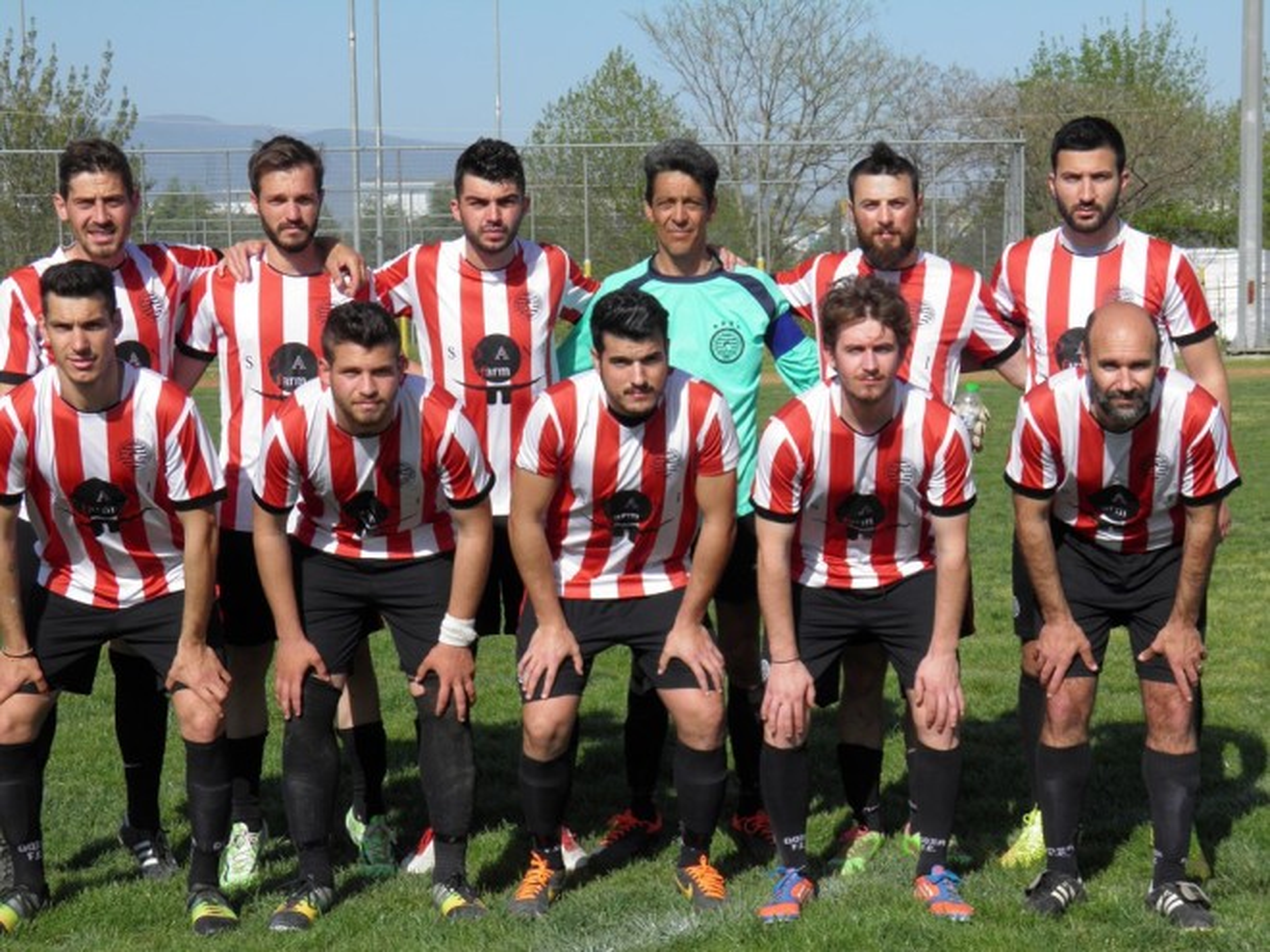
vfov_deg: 20.2
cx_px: 635
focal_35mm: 73
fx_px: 2678
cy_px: 476
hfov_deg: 26.7
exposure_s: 1/400
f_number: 5.5
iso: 50
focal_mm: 13.2
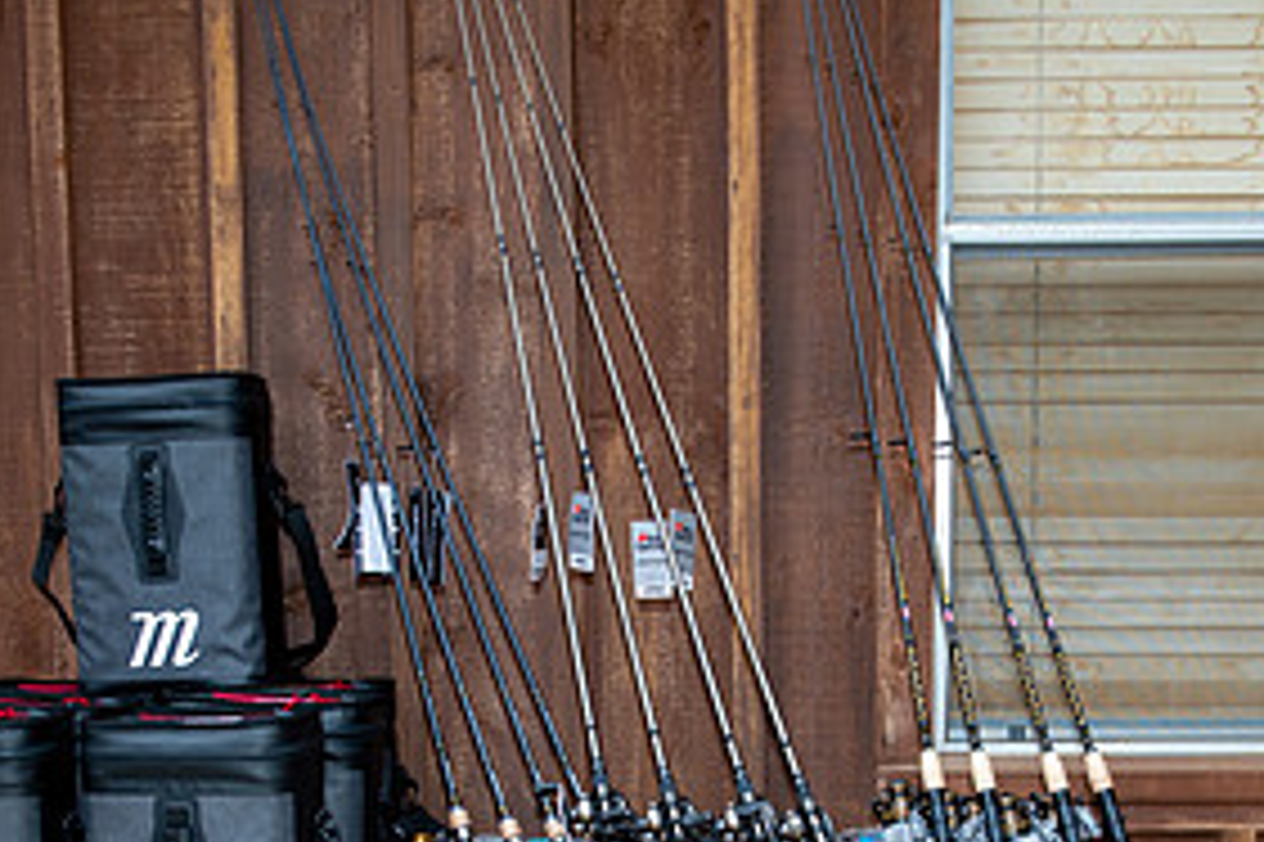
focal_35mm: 66
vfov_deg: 20.0
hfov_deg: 30.5
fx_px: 2316
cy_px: 810
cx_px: 711
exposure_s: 1/60
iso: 400
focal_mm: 32
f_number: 5
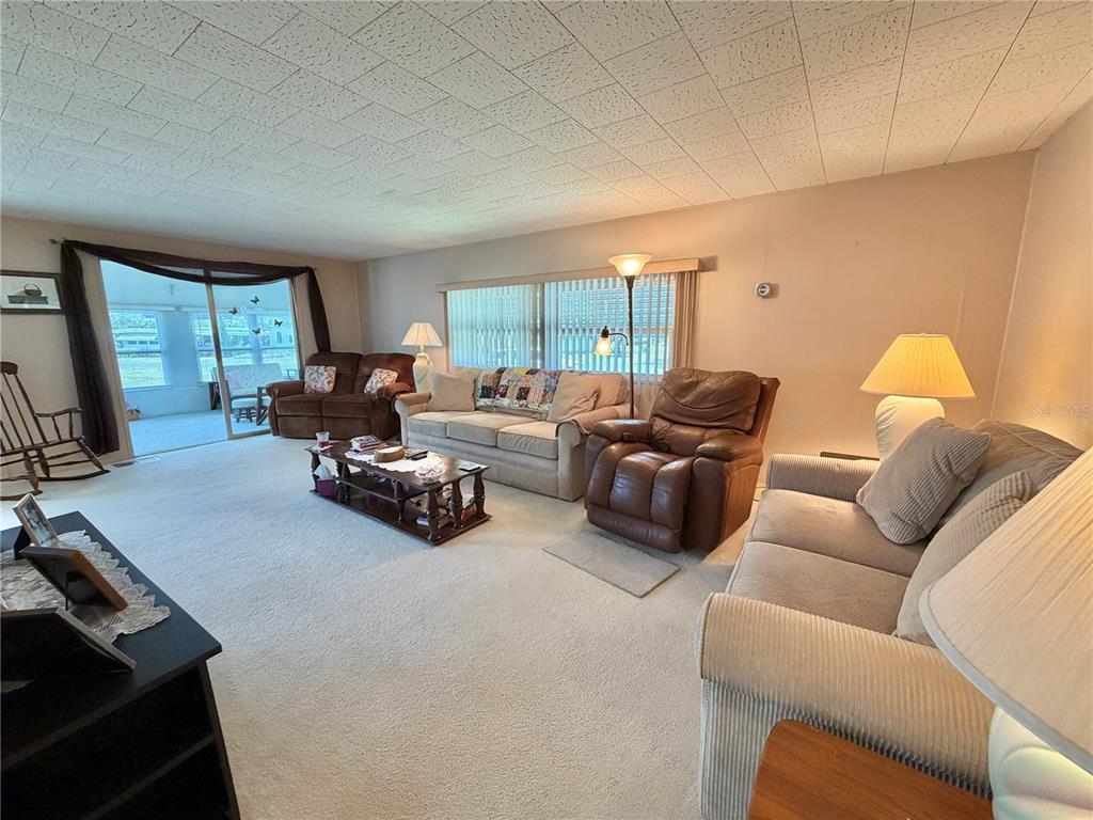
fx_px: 442
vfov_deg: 85.7
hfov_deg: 102.1
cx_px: 546
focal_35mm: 14
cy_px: 410
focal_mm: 2.22
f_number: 2.2
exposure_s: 1/120
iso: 200
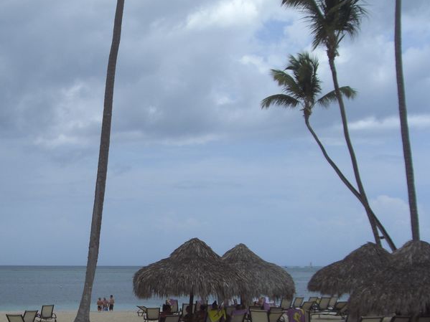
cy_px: 214
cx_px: 75
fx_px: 807
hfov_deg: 29.0
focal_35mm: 65
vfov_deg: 22.5
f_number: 8
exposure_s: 1/200
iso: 64
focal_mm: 6.2
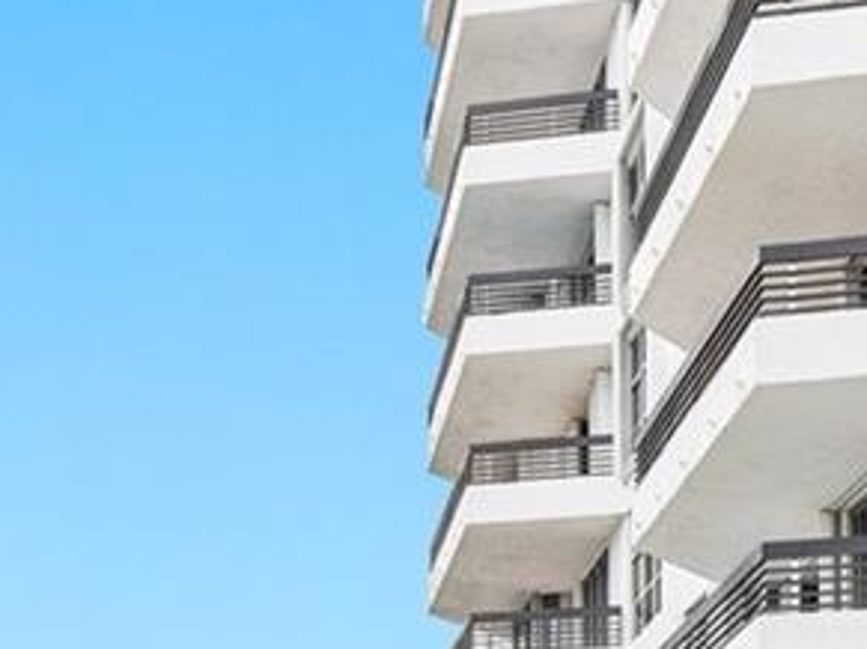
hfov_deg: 20.0
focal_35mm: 74
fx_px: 1853
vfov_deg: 16.5
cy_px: 1186
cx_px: 1514
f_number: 8
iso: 200
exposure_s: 1/200
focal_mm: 14
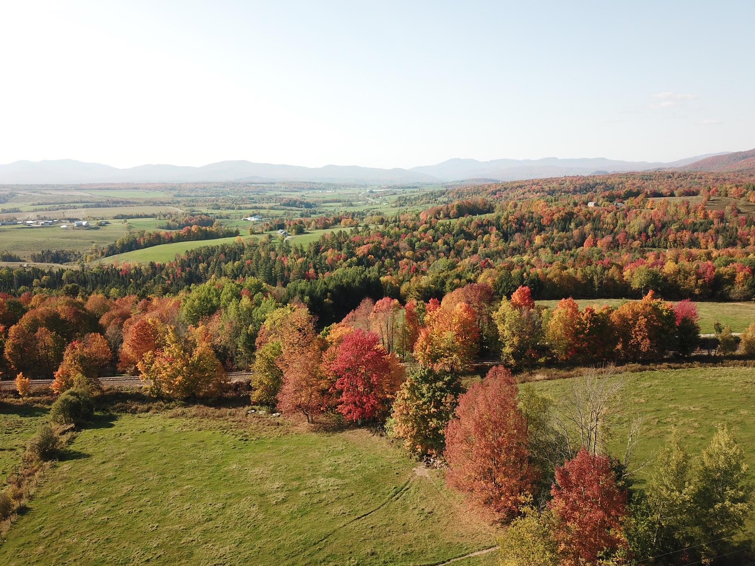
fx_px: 567
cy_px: 283
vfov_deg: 53.1
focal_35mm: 26
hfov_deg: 67.3
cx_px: 378
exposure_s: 1/729
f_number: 2.2
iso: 100
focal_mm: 4.73
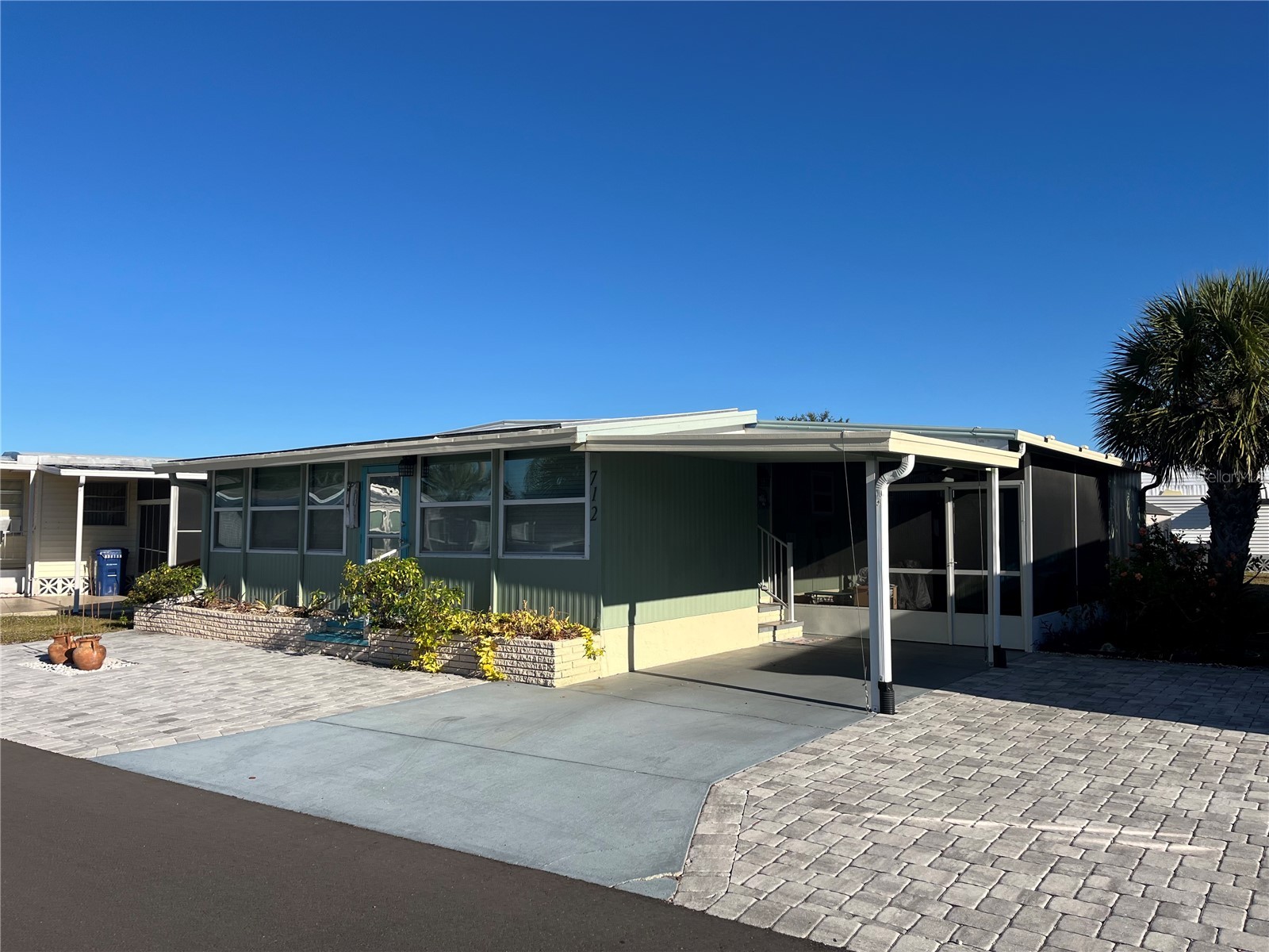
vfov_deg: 53.1
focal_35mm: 26
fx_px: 953
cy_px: 476
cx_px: 634
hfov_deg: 67.3
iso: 50
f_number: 1.6
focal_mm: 5.1
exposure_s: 1/4310
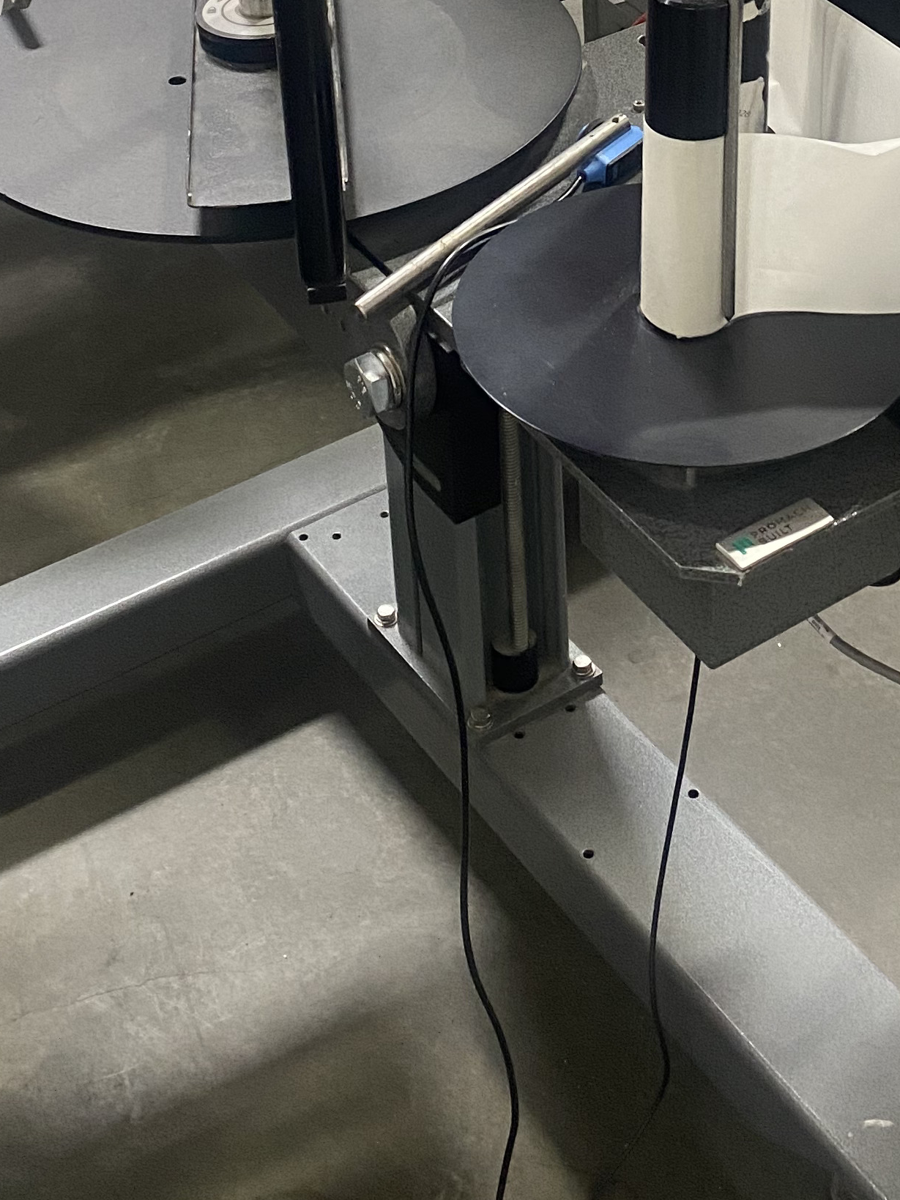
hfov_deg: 22.9
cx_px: 582
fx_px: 2218
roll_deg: +2.4
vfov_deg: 28.3
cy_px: -26
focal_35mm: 64
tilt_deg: -24.1
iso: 160
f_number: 1.8
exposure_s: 1/60
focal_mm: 4.25
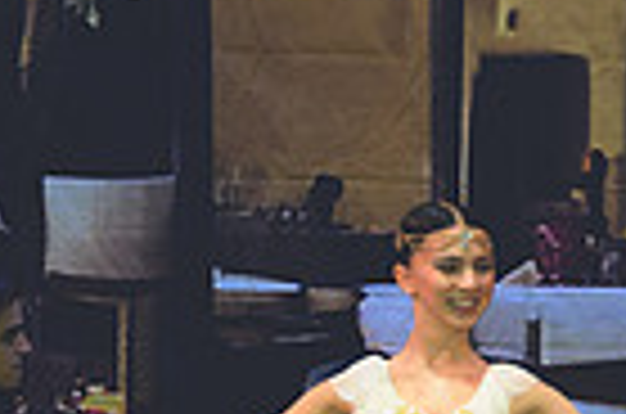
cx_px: 338
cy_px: 508
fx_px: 17887
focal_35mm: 1031
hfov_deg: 2.0
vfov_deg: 1.3
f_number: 2.8
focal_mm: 165
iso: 1400
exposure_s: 1/500
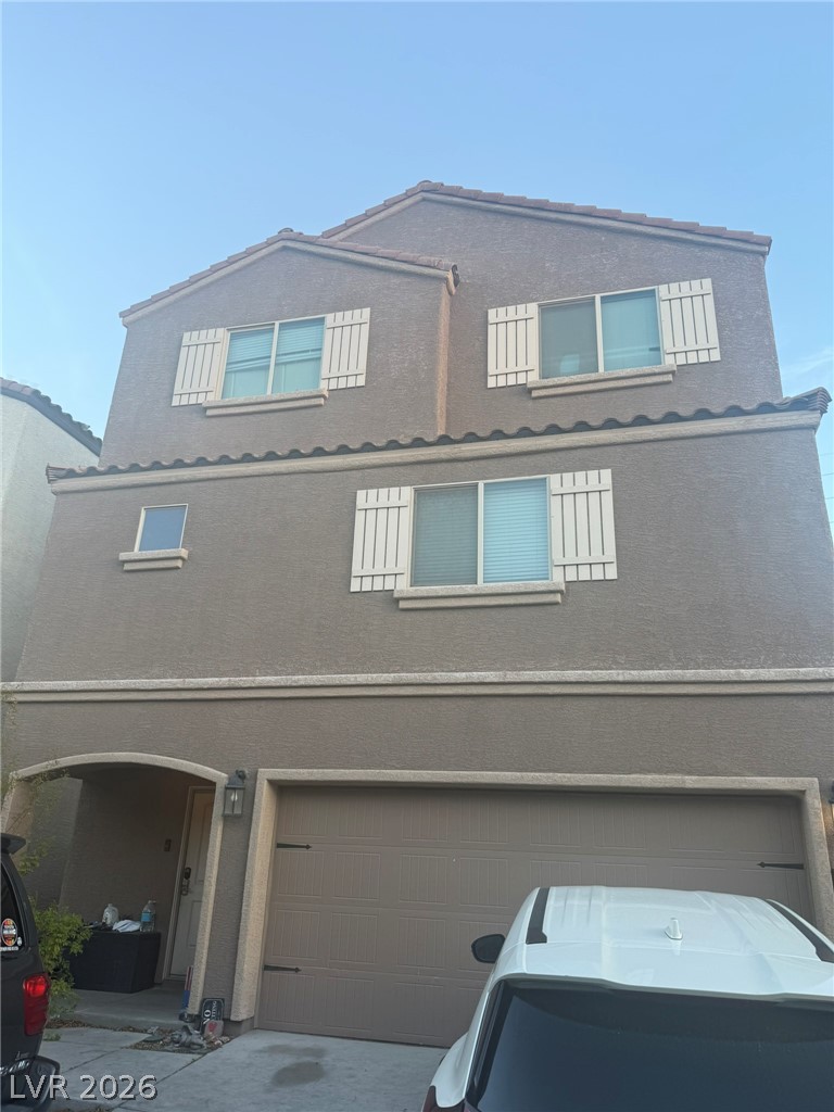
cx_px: 417
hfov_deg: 56.8
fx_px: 771
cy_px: 556
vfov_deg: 71.6
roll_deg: -3.0
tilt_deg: +22.7
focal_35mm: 24
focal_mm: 6.76
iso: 64
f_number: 1.78
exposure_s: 1/166
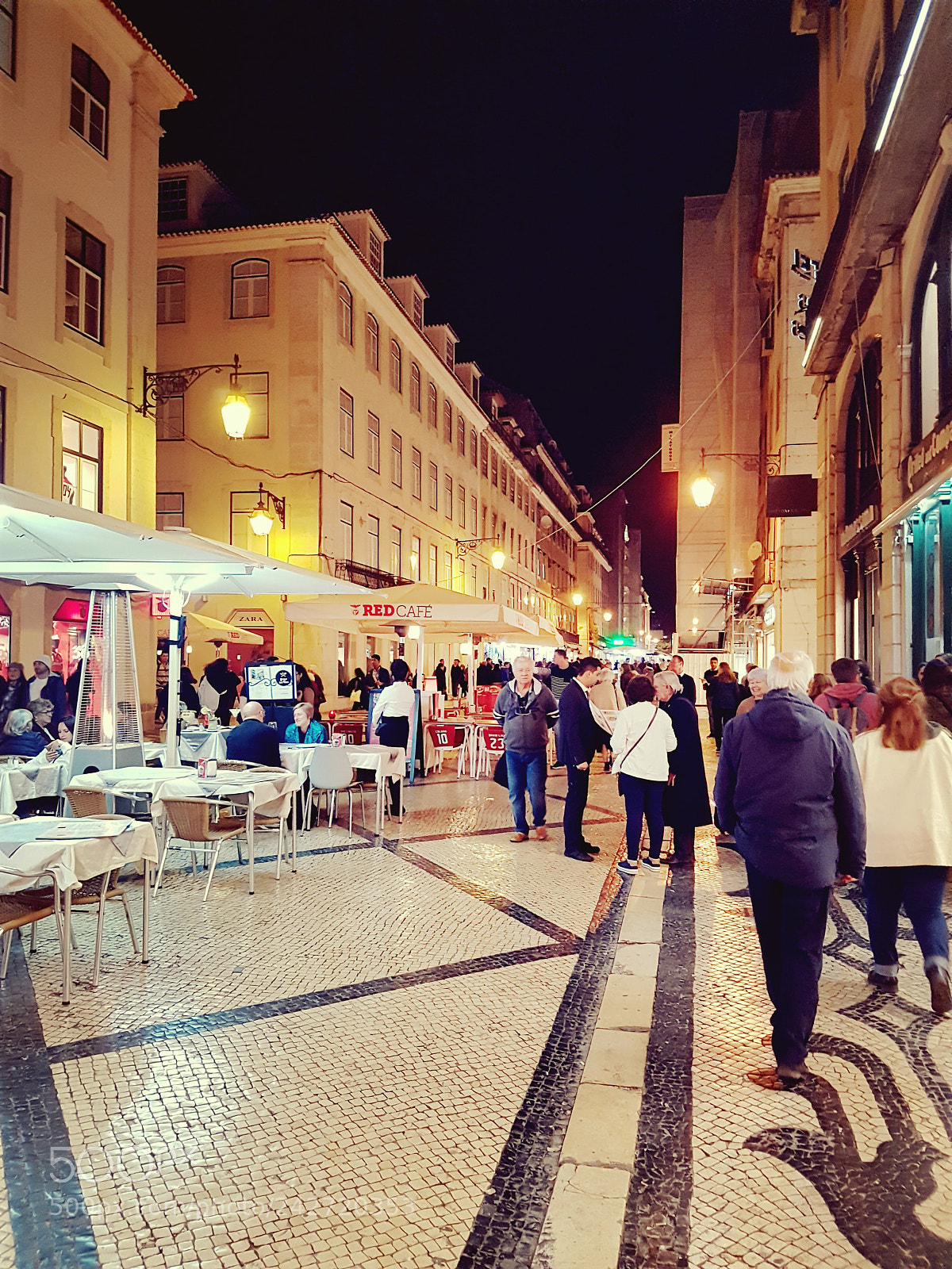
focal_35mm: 26
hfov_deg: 53.1
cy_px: 634
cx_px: 476
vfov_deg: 67.3
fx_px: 953
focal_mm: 4.2
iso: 400
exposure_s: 1/50
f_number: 1.7
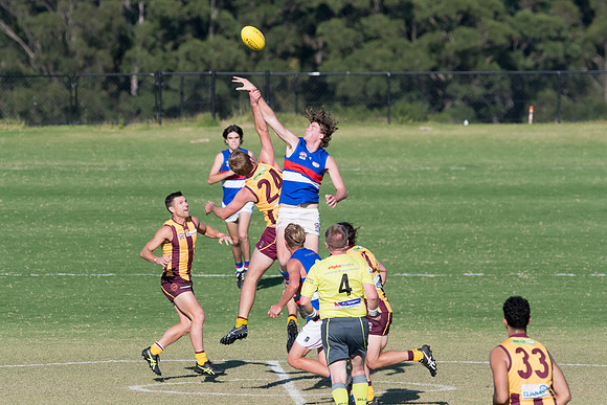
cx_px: 304
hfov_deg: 3.6
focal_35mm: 570
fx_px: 9613
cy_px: 202
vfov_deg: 2.4
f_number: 8
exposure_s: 1/2500
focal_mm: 380
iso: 800
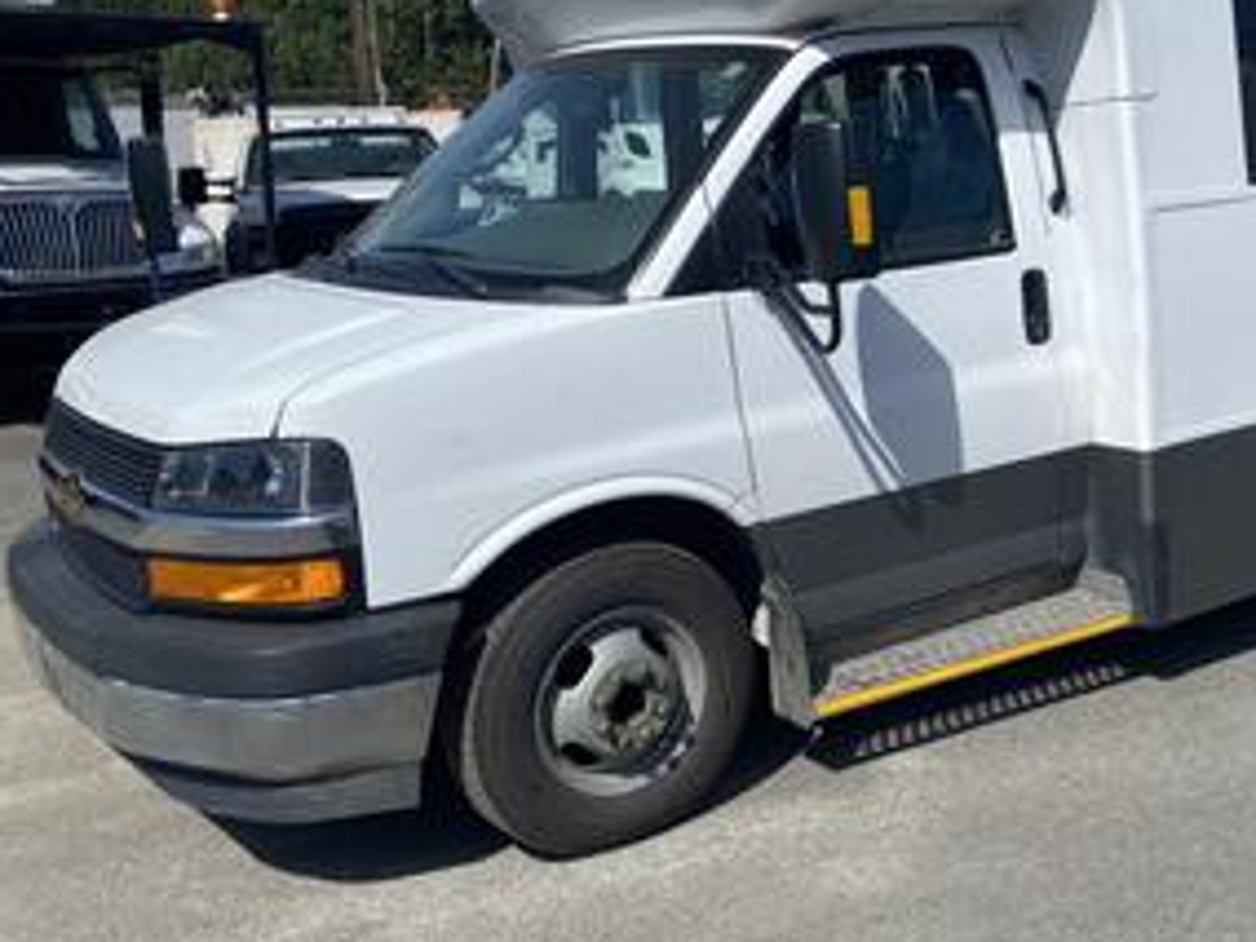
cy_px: 349
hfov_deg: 41.0
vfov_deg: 32.7
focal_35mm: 44
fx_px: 1596
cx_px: 1017
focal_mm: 4.25
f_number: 1.8
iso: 32
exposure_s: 1/4808
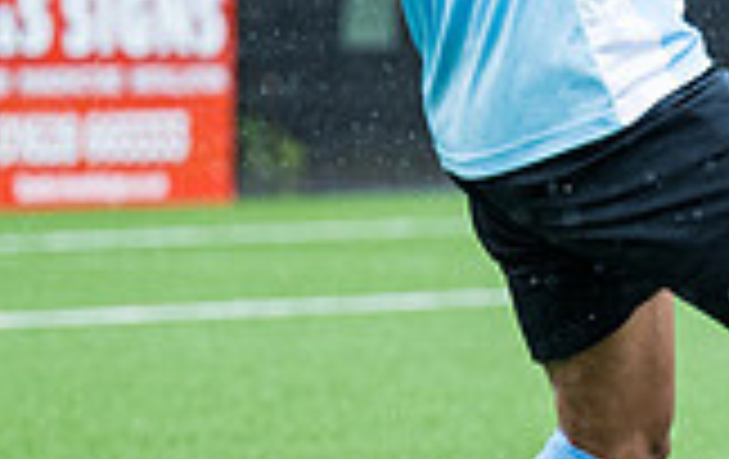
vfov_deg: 1.8
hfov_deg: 2.8
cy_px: 281
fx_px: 14753
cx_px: 1037
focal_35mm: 741
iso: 800
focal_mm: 160
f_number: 4
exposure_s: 1/1250
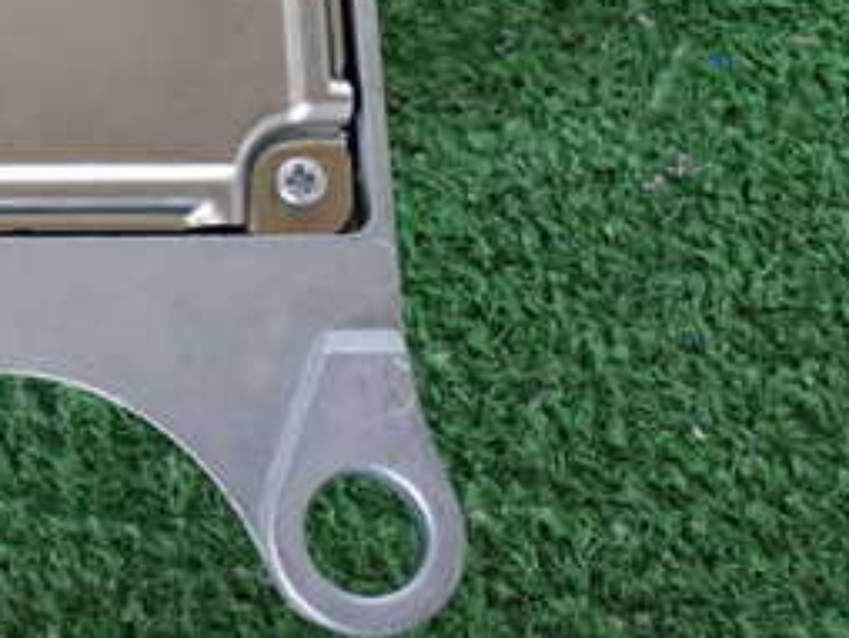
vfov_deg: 17.0
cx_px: -53
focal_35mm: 85
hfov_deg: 21.9
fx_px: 2087
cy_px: -17
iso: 320
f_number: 2.5
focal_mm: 6.37
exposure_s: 1/40
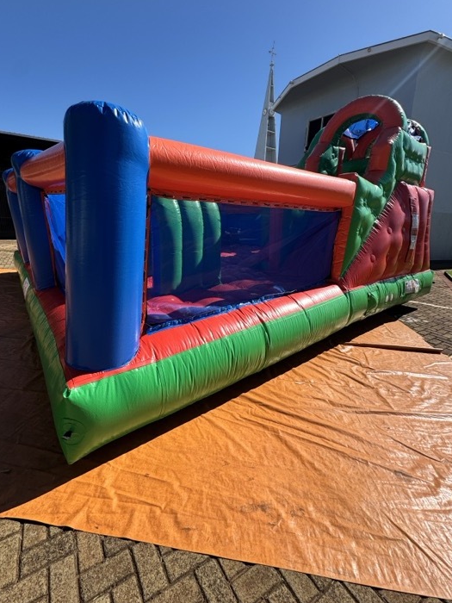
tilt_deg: -12.0
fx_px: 279
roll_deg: -2.4
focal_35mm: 16
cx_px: 211
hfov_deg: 78.0
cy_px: 274
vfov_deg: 94.2
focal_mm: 2.22
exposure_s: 1/1567
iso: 50
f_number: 2.2
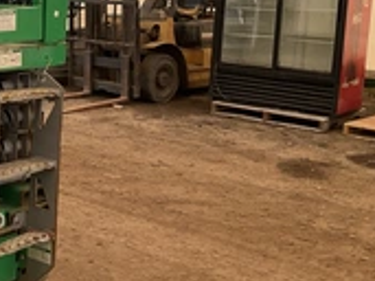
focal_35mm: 68
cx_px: -59
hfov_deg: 25.9
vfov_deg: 21.3
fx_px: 736
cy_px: 53
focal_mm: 3
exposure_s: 1/152
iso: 20
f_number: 1.8
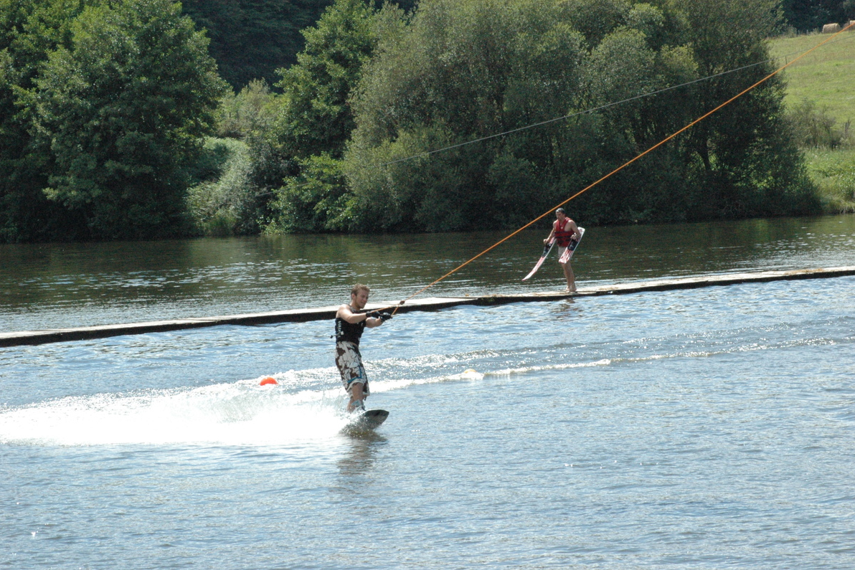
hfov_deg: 10.9
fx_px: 4477
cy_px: 285
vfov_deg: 7.3
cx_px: 429
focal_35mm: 189
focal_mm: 125
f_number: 16
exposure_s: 1/500
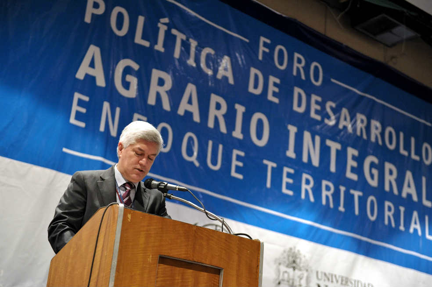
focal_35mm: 60
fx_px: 720
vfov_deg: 22.6
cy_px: 144
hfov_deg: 33.4
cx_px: 216
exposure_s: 1/50
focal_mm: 60
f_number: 2.8
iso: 6400
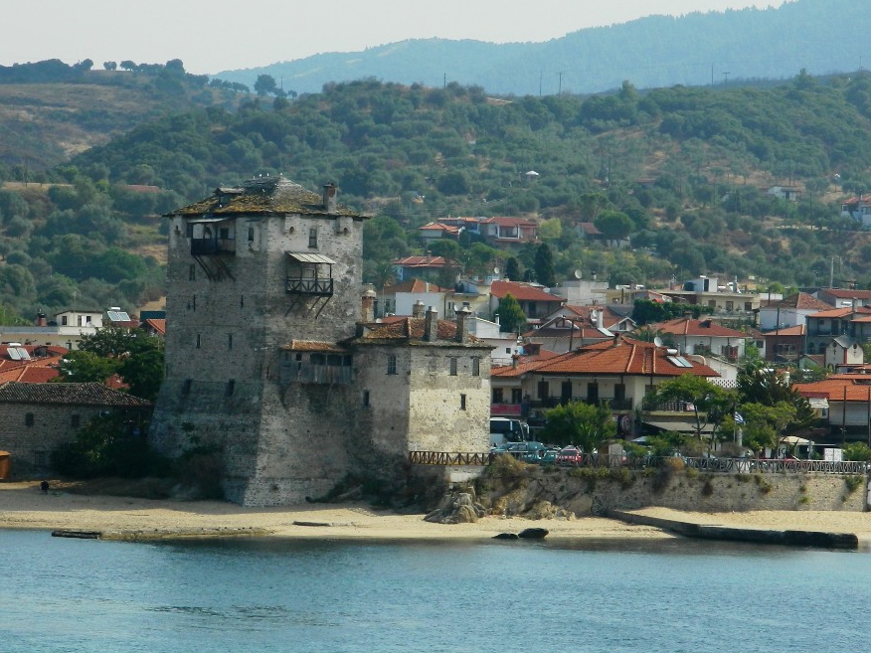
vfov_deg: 7.5
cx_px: 296
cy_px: 336
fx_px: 4957
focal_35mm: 197
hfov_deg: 10.0
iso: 80
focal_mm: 23.2
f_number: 4.7
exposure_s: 1/640
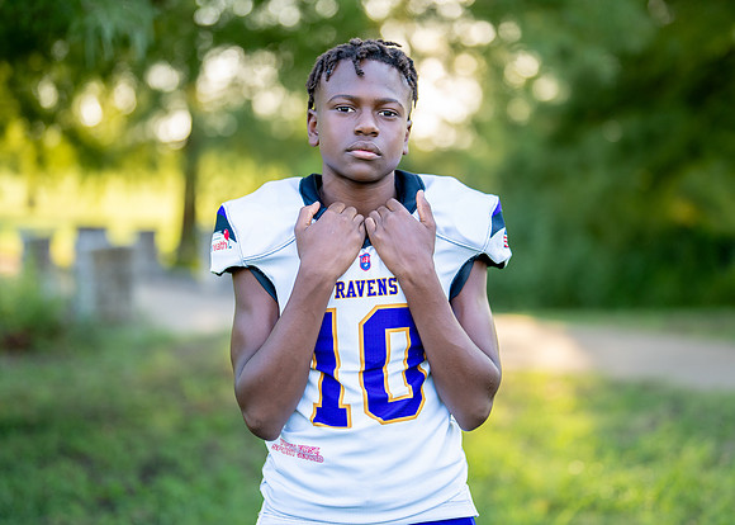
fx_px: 1328
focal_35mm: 64
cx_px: 401
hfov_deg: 30.9
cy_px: 242
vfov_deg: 22.4
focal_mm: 50
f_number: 1.2
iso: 160
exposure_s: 1/1000
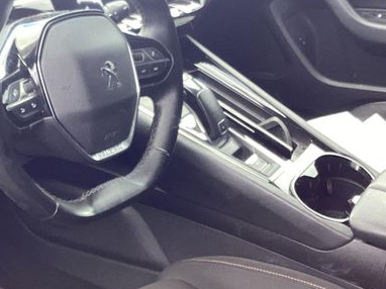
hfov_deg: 29.3
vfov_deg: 22.6
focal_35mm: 65
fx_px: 724
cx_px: 88
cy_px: 153
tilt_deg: -31.0
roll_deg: -2.2
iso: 64
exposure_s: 1/60
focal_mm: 3.3
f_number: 2.4
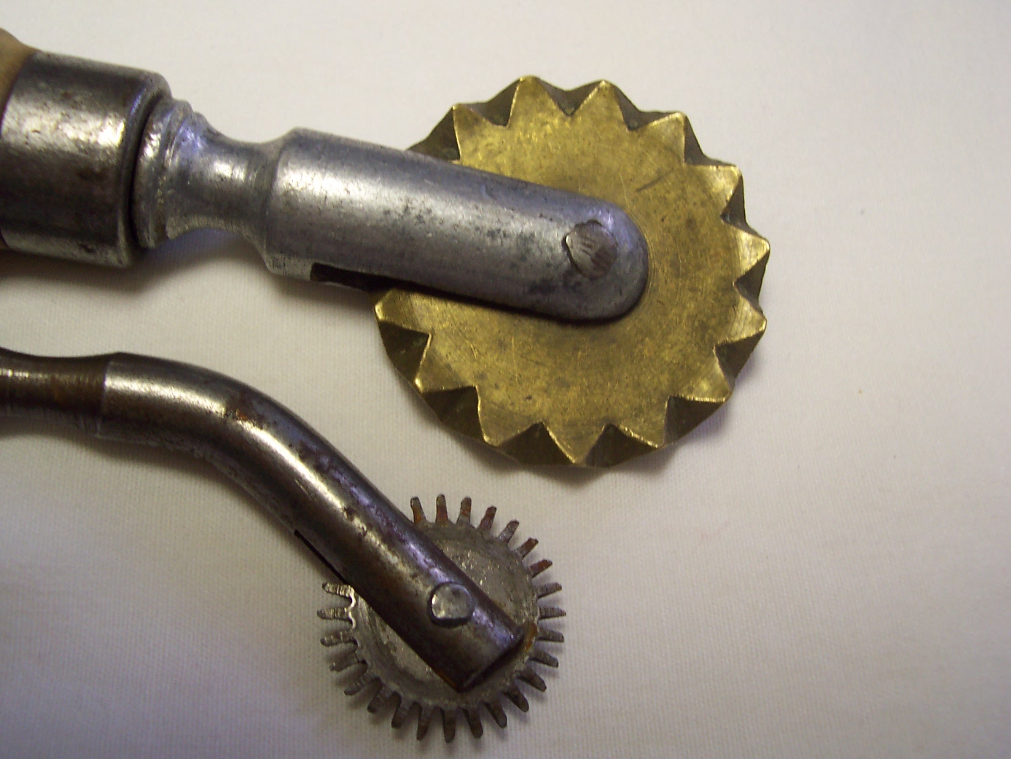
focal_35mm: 37
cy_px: 380
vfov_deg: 38.7
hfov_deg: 50.1
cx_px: 506
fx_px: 1081
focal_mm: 5.6
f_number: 2.8
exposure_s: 1/45
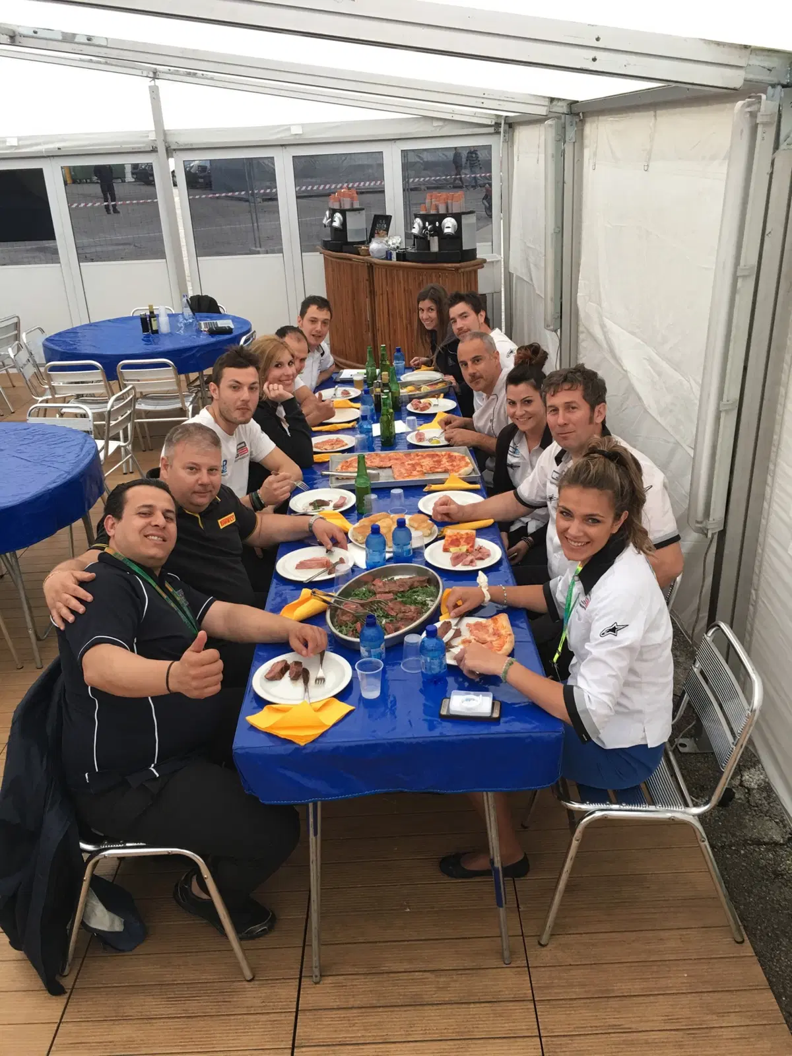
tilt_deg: -23.8
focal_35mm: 29
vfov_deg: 61.7
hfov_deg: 48.2
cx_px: 396
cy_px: 528
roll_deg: +1.6
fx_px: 885
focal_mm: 4.15
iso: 40
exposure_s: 1/33
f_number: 2.2
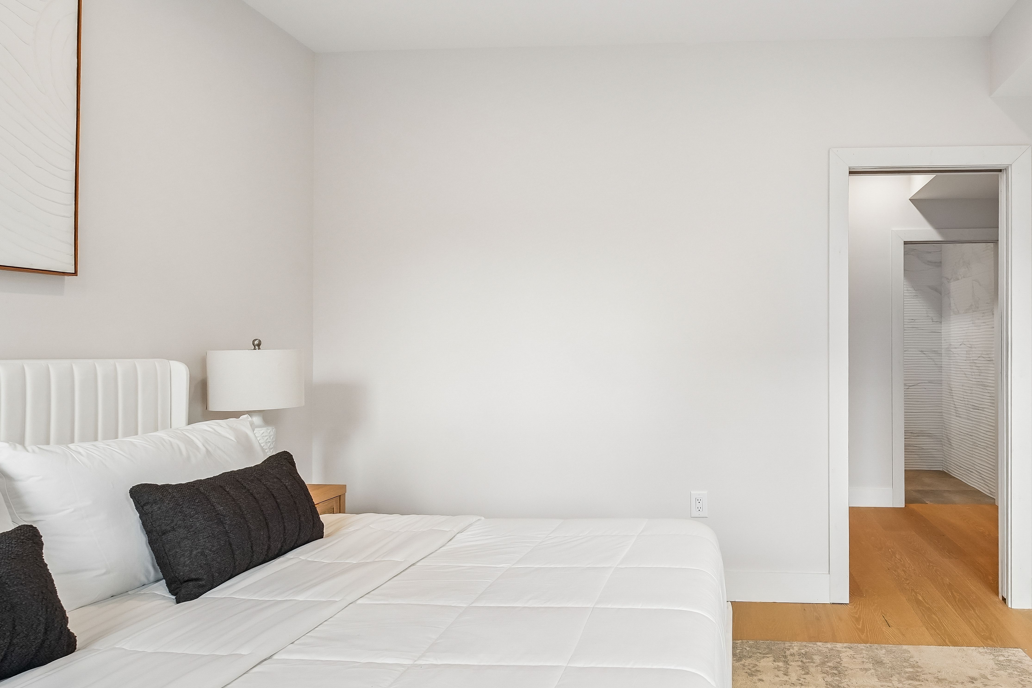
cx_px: 696
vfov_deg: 56.4
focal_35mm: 22
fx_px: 631
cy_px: 436
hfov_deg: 75.9
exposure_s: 1/25
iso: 500
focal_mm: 14
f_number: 7.1
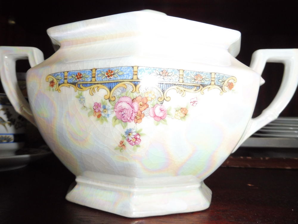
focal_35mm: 24
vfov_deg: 56.8
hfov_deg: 71.6
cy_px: 112
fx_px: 207
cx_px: 149
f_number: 4
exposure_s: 1/60
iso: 400
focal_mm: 4.3
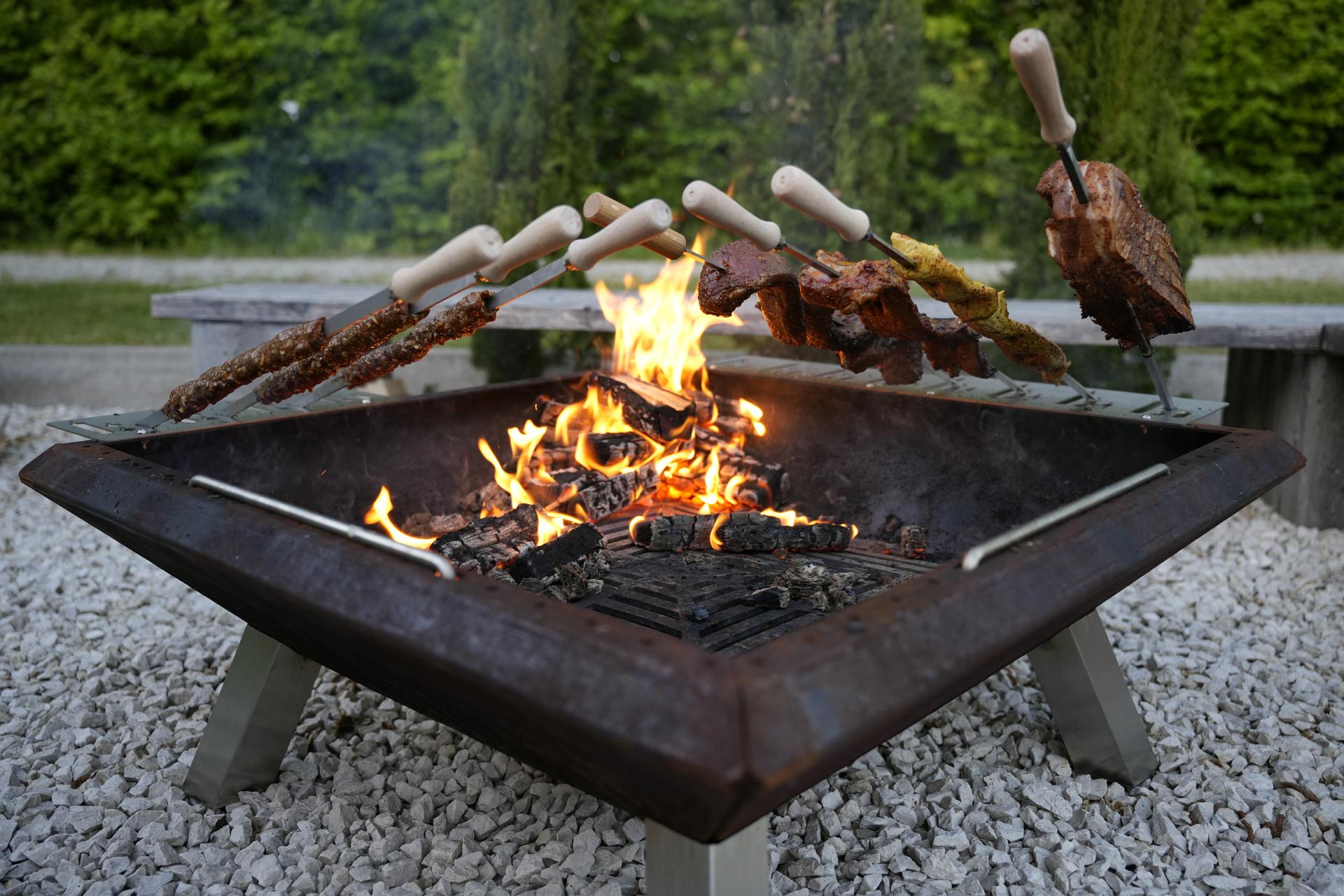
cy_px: 448
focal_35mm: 31
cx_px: 672
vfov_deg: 41.8
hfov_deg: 59.7
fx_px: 1172
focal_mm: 31.4
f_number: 2.8
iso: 400
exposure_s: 1/125
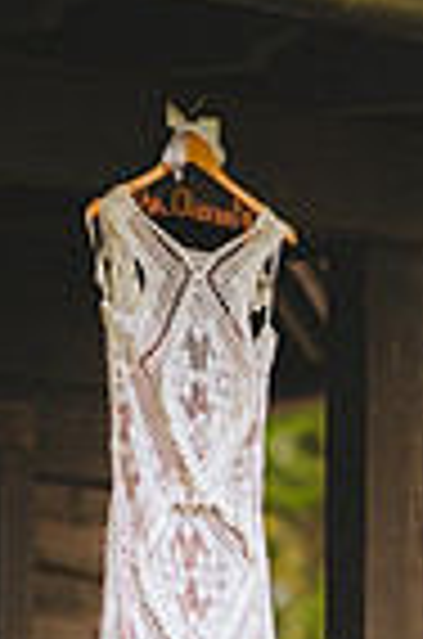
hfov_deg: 5.1
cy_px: 814
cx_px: 232
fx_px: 4782
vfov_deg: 7.6
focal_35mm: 270
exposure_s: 1/200
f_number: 1.4
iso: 50
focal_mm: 85
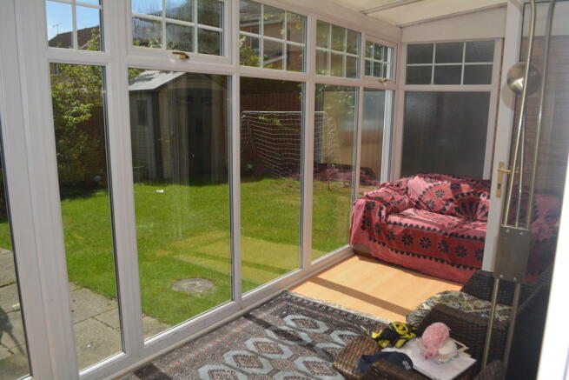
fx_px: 427
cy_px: 190
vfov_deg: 48.0
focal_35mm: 27
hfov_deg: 67.4
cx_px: 284
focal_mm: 18
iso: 100
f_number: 7.1
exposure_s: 1/200
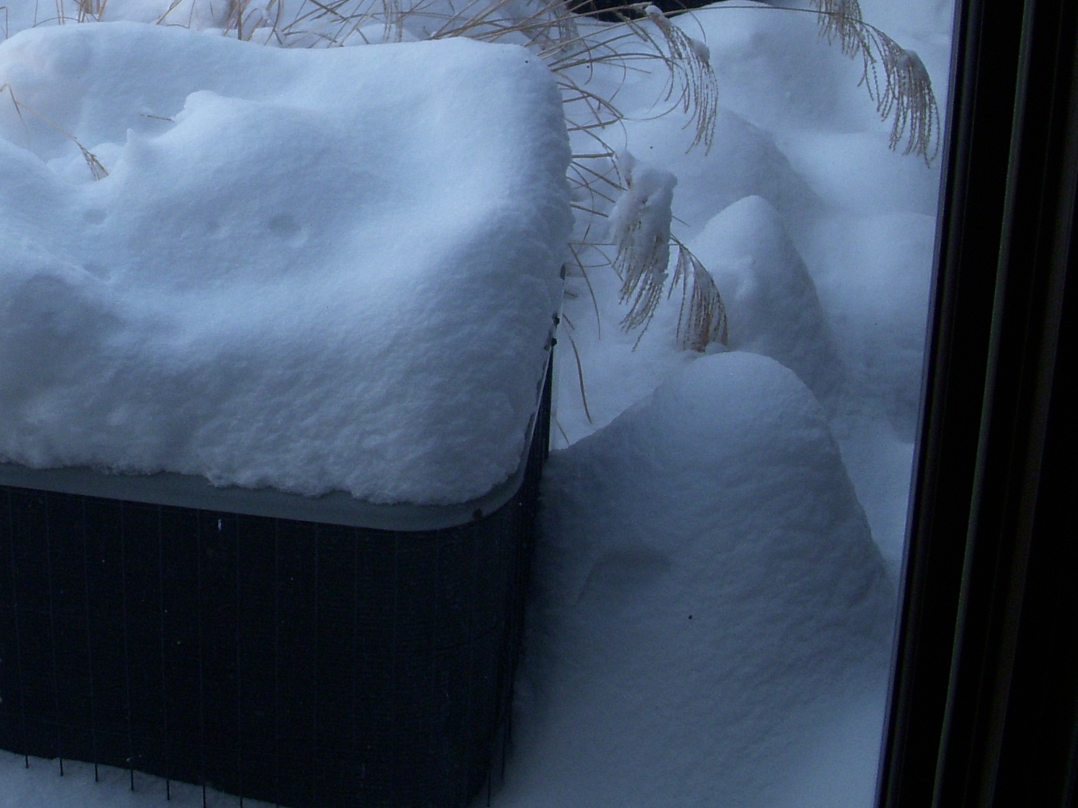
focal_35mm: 76
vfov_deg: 19.1
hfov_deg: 25.0
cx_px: 131
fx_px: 2367
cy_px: 101
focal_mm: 6.3
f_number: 3.3
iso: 100
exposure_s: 1/100
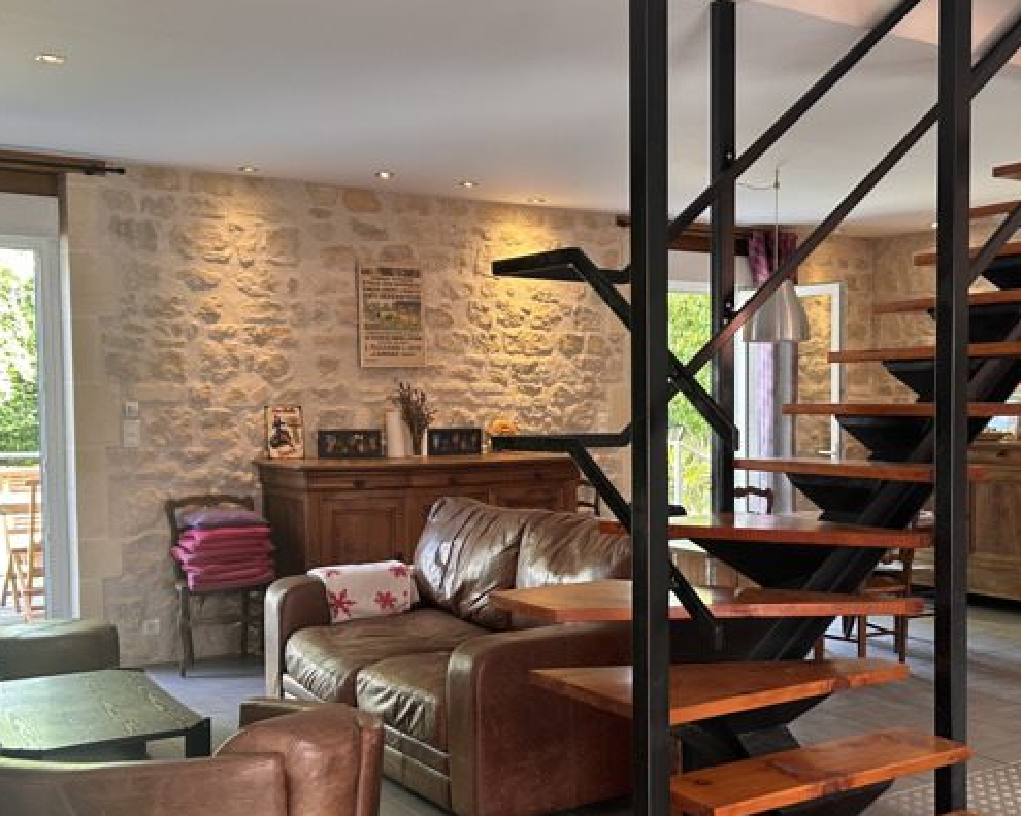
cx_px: 650
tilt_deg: -2.1
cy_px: 464
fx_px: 1239
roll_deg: +0.1
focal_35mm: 41
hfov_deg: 44.4
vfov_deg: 36.4
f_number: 1.5
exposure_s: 1/50
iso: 80
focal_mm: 5.7
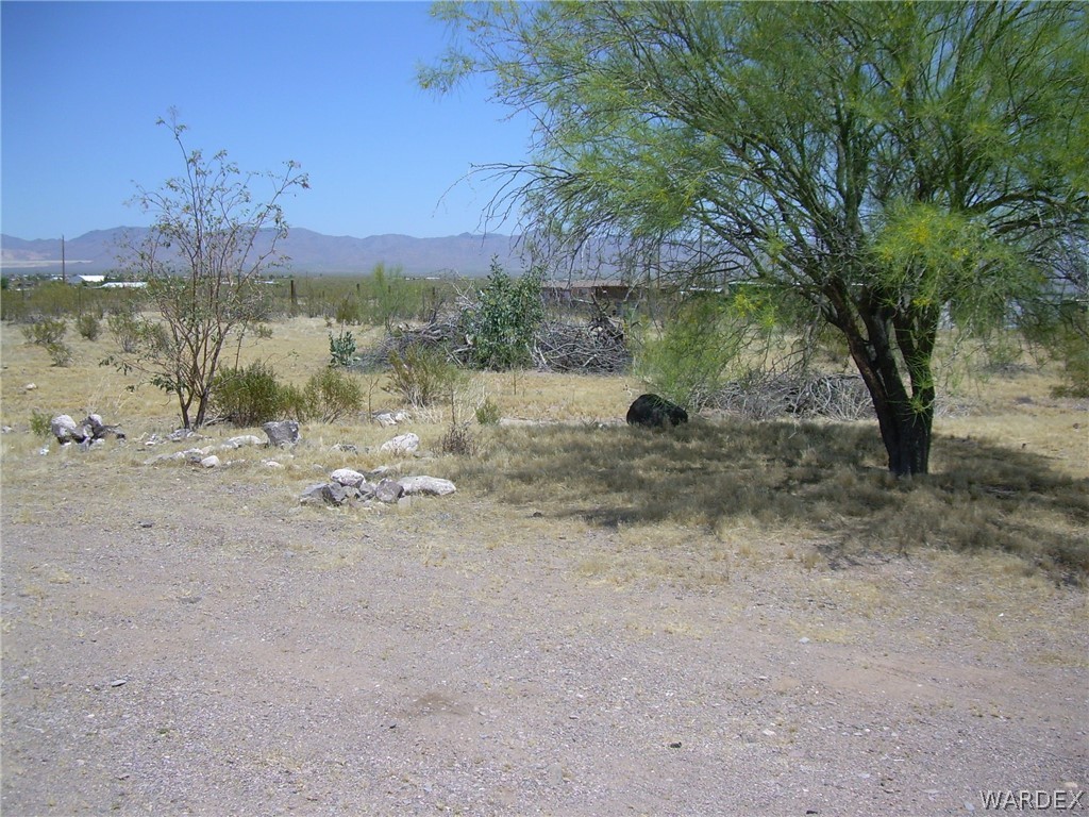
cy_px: 408
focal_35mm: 38
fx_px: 1195
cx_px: 544
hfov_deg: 49.0
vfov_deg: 37.7
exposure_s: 1/1189
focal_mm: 6.3
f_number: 2.8
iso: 50
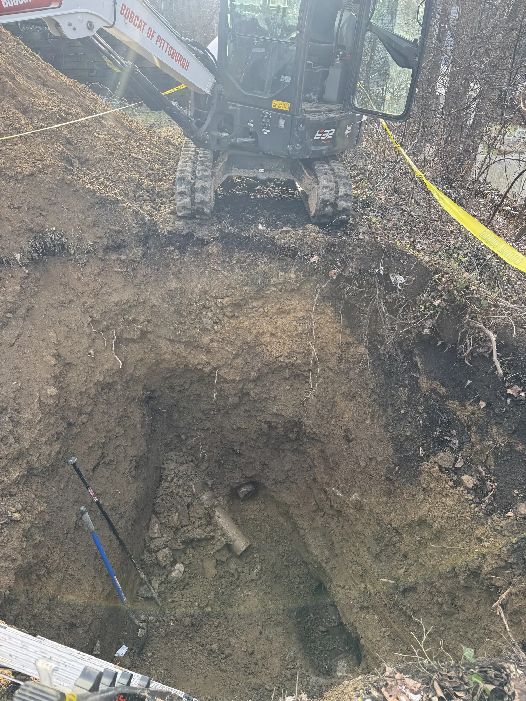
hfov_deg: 56.8
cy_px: 350
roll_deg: +1.7
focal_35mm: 24
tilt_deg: -30.9
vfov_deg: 71.6
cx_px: 263
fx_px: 486
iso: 80
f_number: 1.8
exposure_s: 1/352
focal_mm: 6.8
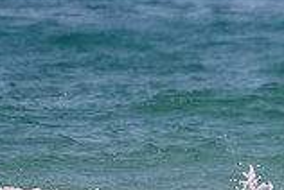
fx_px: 17775
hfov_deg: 0.9
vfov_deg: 0.6
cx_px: 336
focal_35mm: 2249
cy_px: 231
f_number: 5.6
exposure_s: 1/2000
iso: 160
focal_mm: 500
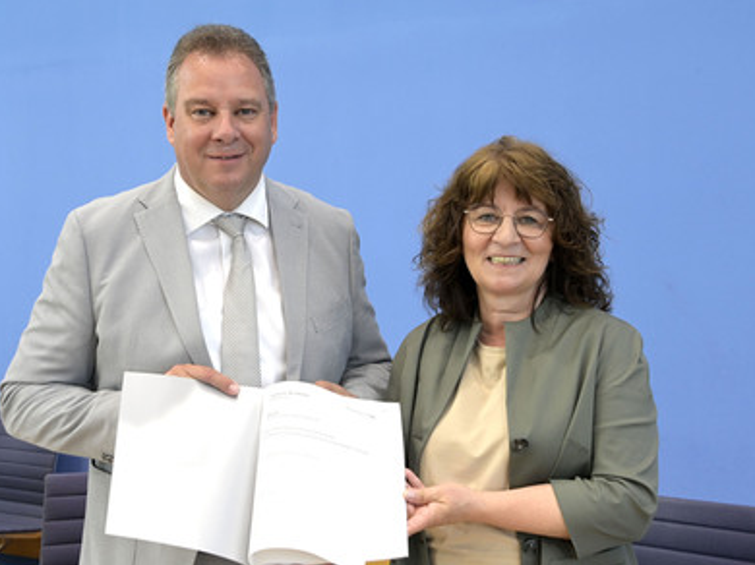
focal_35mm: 50
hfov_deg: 38.2
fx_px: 1090
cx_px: 349
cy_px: 282
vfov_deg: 29.1
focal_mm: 45
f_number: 6.3
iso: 4000
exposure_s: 1/500
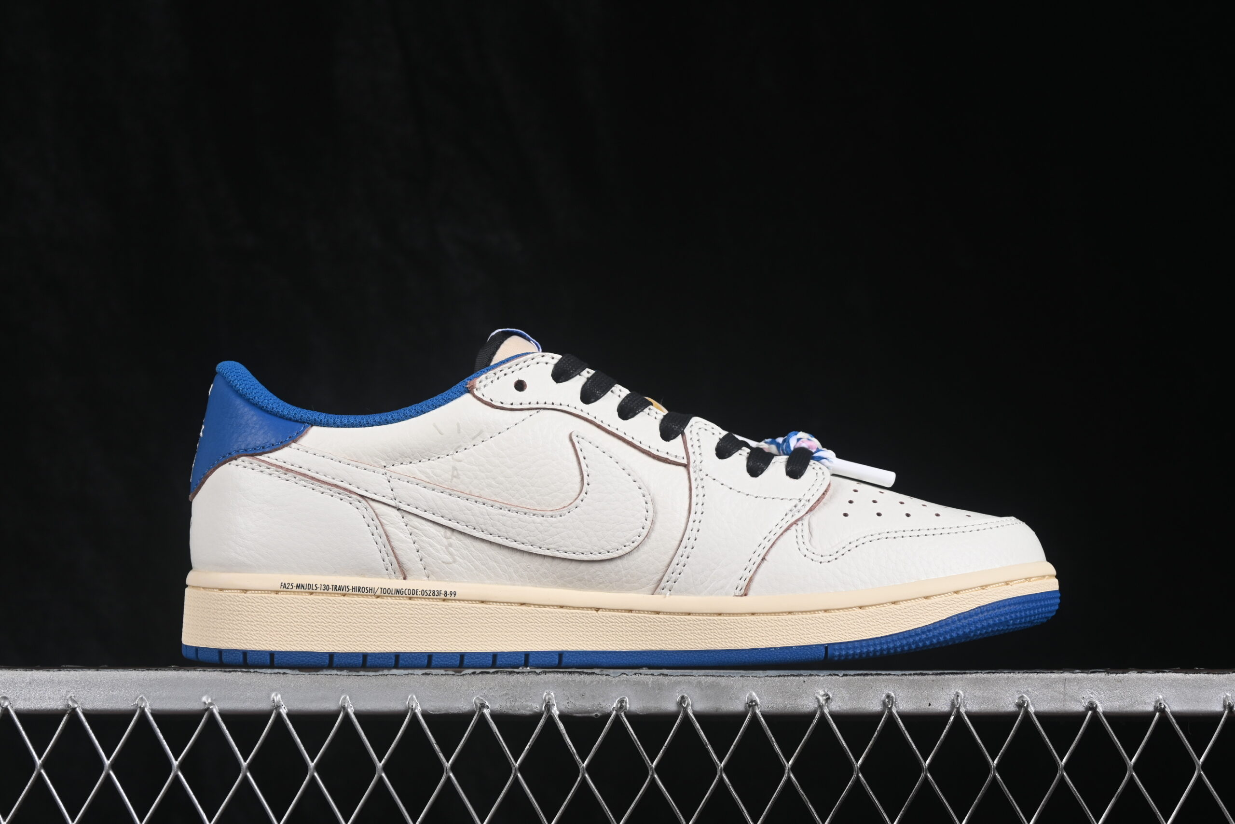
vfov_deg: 18.2
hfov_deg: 27.0
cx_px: 618
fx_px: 2573
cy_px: 412
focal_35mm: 75
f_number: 8
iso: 160
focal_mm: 50
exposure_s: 1/80
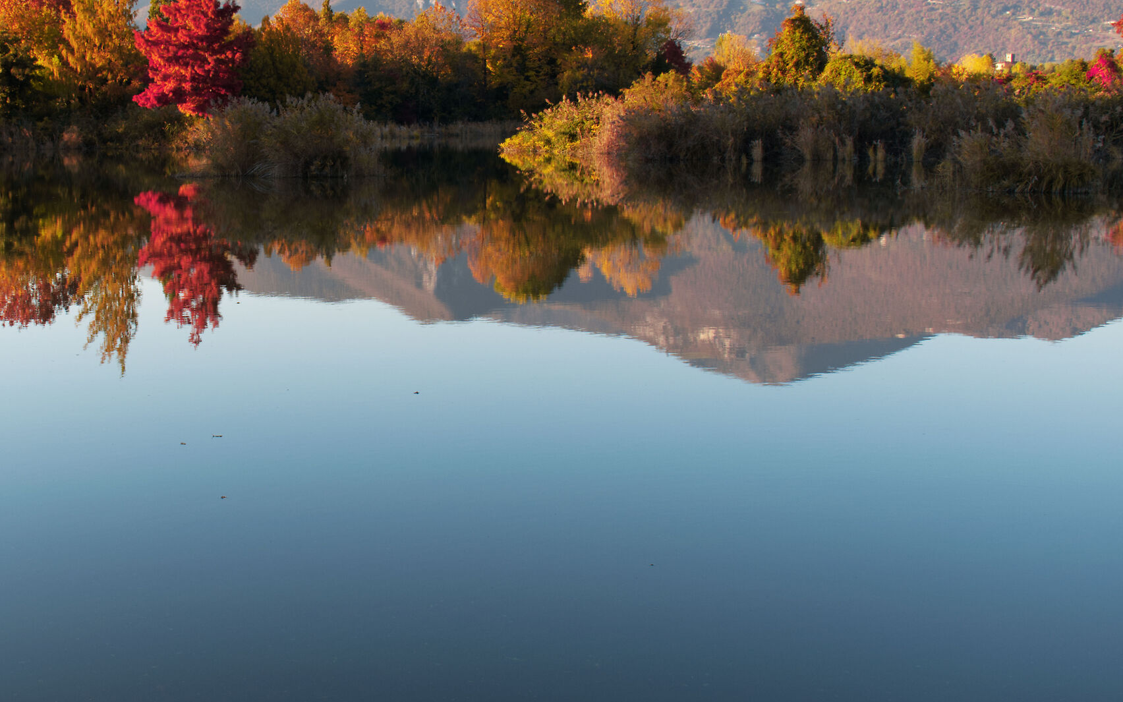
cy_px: 243
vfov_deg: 23.1
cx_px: 337
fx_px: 1714
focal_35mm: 56
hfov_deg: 35.8
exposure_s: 1/125
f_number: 8
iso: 100
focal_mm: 26
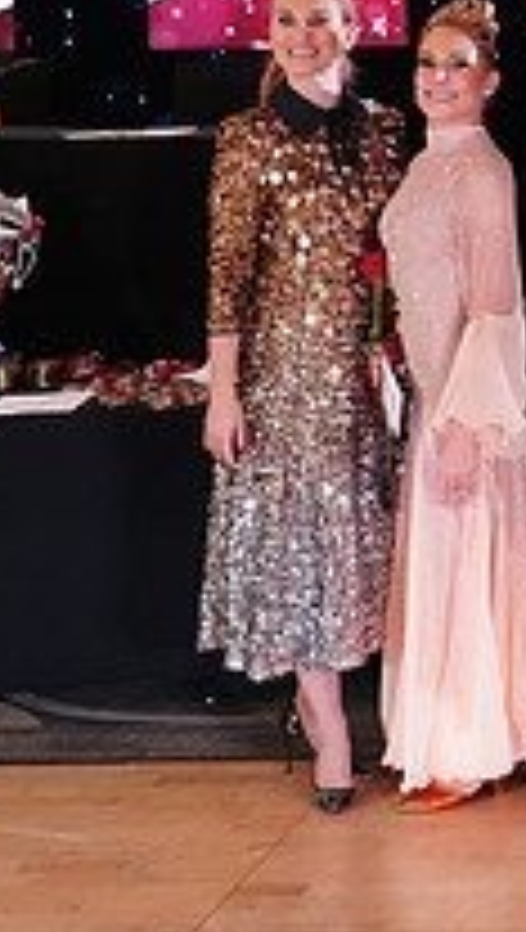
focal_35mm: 88
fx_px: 2174
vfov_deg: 23.8
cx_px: 1097
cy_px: 191
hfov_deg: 12.1
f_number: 4
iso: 4000
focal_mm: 30
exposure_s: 1/200
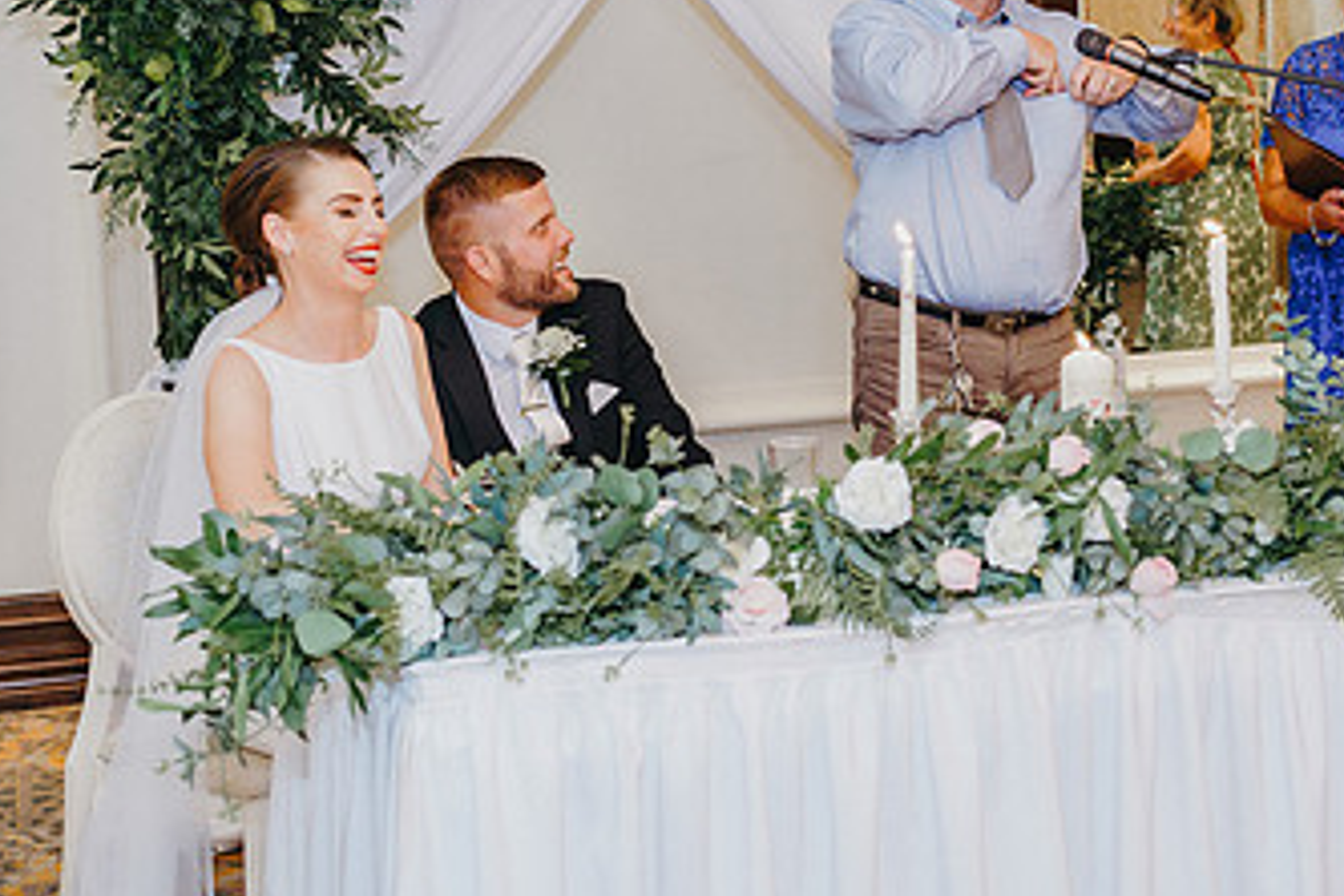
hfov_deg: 29.4
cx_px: 938
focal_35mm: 68
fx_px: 2538
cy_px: 338
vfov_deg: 20.0
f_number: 2.2
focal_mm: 35
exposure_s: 1/200
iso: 1000
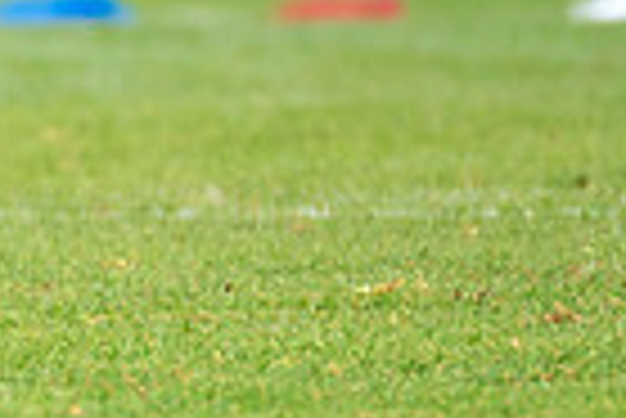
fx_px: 43552
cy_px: 53
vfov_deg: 0.6
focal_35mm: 2502
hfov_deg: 0.8
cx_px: -312
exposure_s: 1/1250
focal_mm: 300
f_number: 2.8
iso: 160
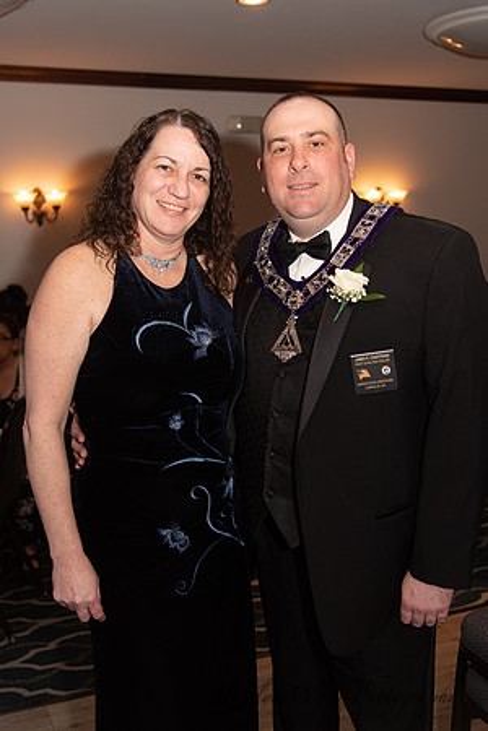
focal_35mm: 40
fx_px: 813
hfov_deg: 33.4
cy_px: 366
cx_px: 244
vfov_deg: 48.5
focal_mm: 40
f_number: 4
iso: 800
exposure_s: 1/200
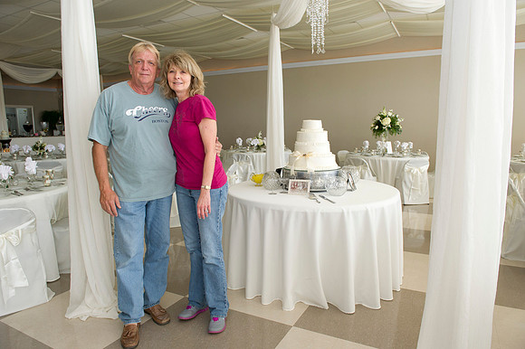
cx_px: 262
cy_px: 174
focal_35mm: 24
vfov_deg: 53.1
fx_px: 350
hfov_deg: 73.8
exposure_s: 1/200
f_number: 7.1
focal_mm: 24
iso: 1250
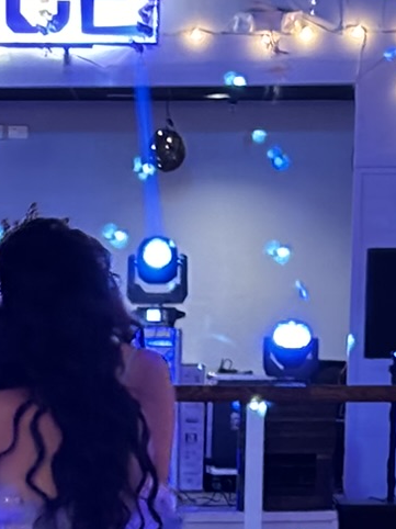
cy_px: 904
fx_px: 3374
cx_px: -10
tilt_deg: -10.2
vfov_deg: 8.7
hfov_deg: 6.7
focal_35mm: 221
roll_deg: -1.3
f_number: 1.6
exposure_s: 1/17
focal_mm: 5.96
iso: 320
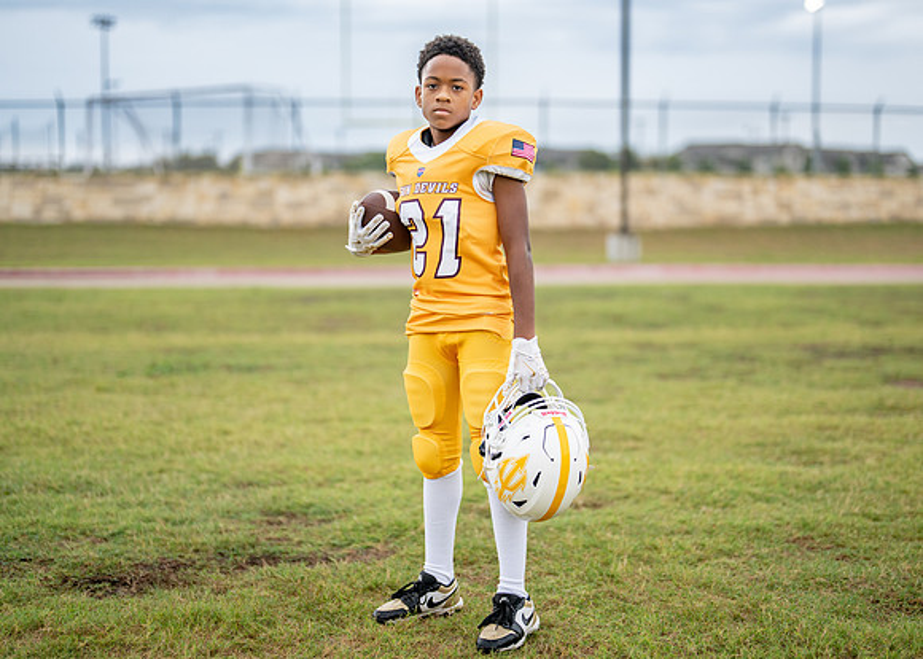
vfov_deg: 24.1
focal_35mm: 59
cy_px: 306
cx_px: 480
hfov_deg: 33.3
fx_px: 1541
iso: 320
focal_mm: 50
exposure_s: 1/1250
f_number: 1.2
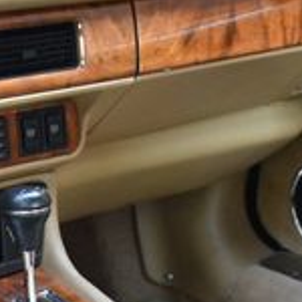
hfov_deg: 13.0
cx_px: -52
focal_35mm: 131
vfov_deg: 13.2
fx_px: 1293
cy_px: 266
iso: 800
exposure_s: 1/160
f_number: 6.3
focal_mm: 24
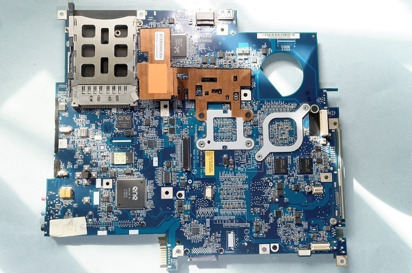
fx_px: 377
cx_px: 206
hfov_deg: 57.3
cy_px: 136
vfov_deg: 39.9
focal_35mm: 33
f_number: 8
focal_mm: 22
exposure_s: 1/13
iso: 100
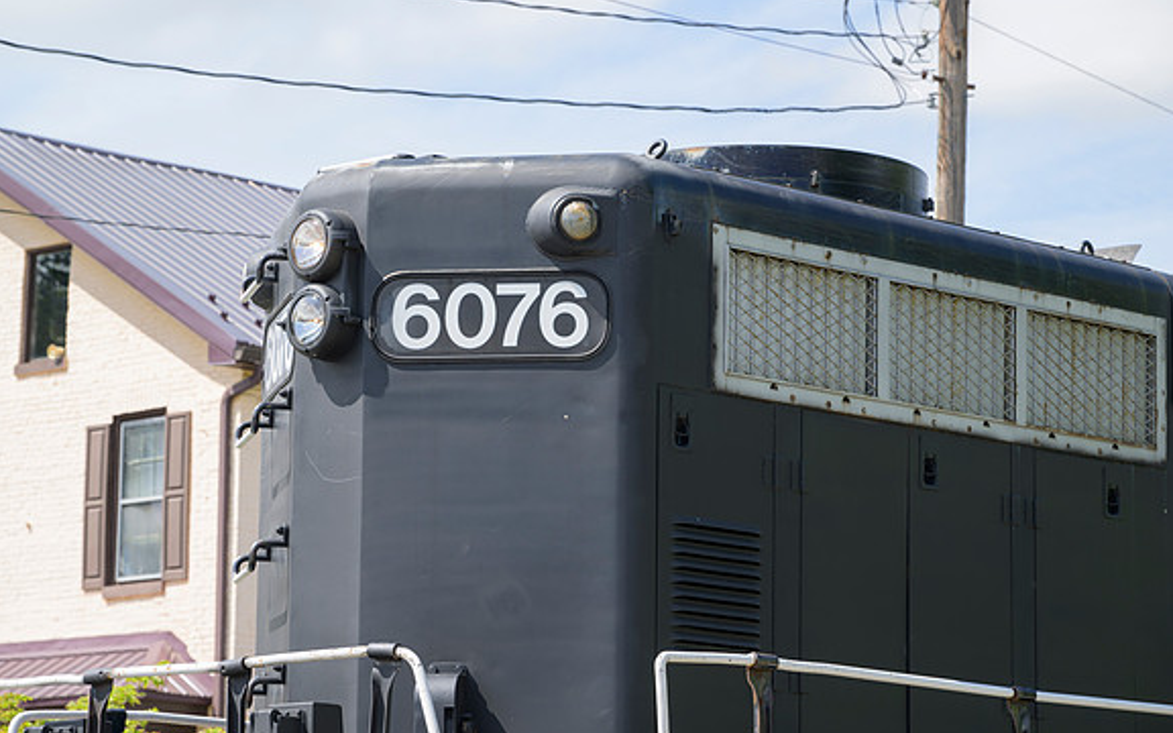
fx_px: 4220
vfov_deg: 9.9
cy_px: 370
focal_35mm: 132
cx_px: 584
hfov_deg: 15.8
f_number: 8
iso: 125
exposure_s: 1/200
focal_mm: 120
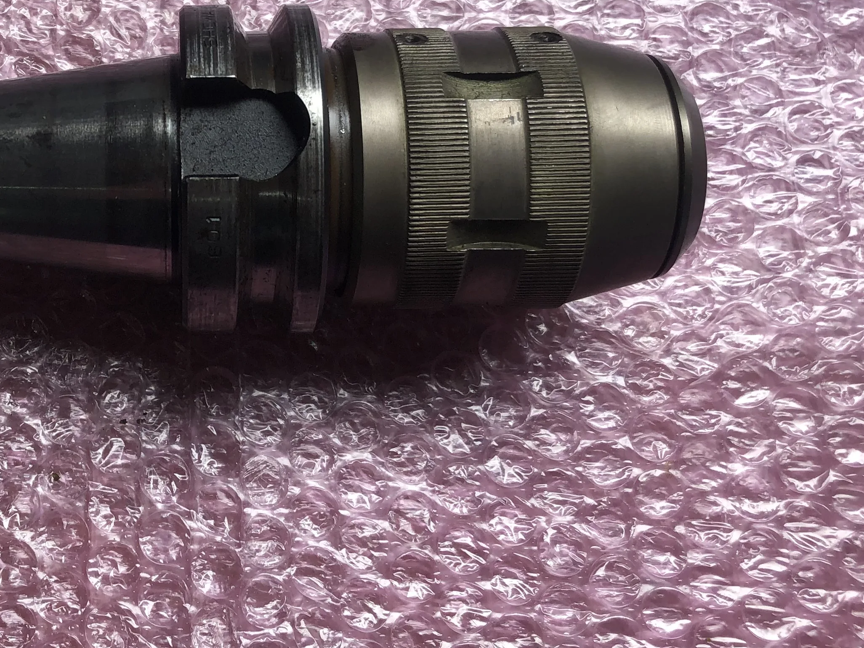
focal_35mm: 55
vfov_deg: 26.1
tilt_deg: -73.7
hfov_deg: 33.5
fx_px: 1373
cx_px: 128
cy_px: 139
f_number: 1.8
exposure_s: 1/120
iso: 32
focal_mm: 3.99
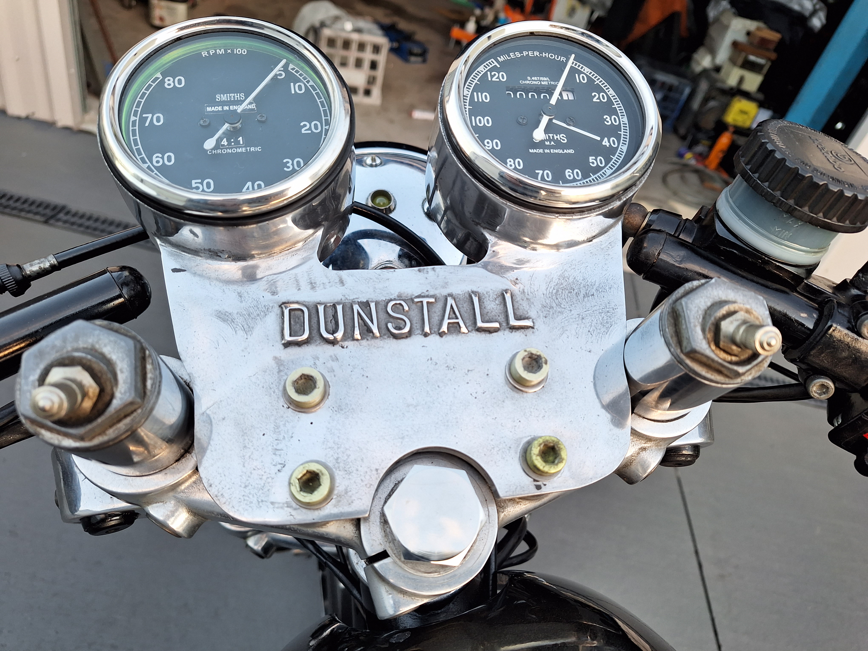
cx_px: 434
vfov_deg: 58.9
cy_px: 326
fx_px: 577
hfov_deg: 73.9
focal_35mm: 23
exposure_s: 1/100
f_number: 1.8
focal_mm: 5.54
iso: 50
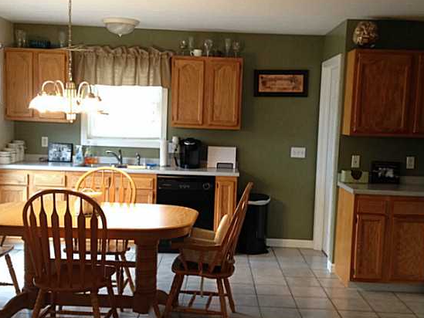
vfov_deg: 28.5
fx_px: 625
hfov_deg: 37.5
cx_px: 221
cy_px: 185
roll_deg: -3.1
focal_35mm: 51
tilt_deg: -7.9
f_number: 2.4
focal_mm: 4.28
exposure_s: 1/20
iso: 160
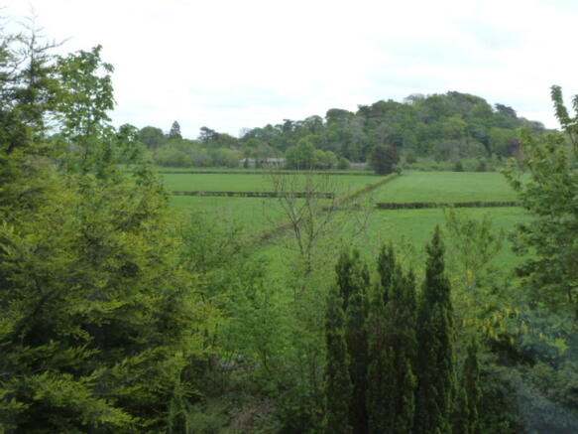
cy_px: 217
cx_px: 289
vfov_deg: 32.9
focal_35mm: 44
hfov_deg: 43.0
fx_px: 735
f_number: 4
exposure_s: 1/100
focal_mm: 7.9
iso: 160
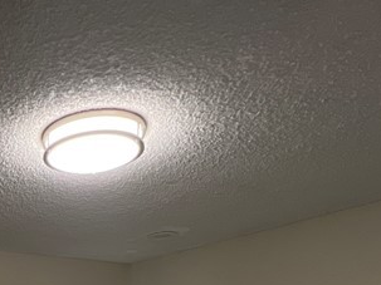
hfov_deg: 38.0
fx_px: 484
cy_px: 472
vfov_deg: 23.2
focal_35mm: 44
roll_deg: +1.6
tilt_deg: -11.9
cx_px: -4
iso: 250
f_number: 1.8
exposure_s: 1/120
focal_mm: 1.57
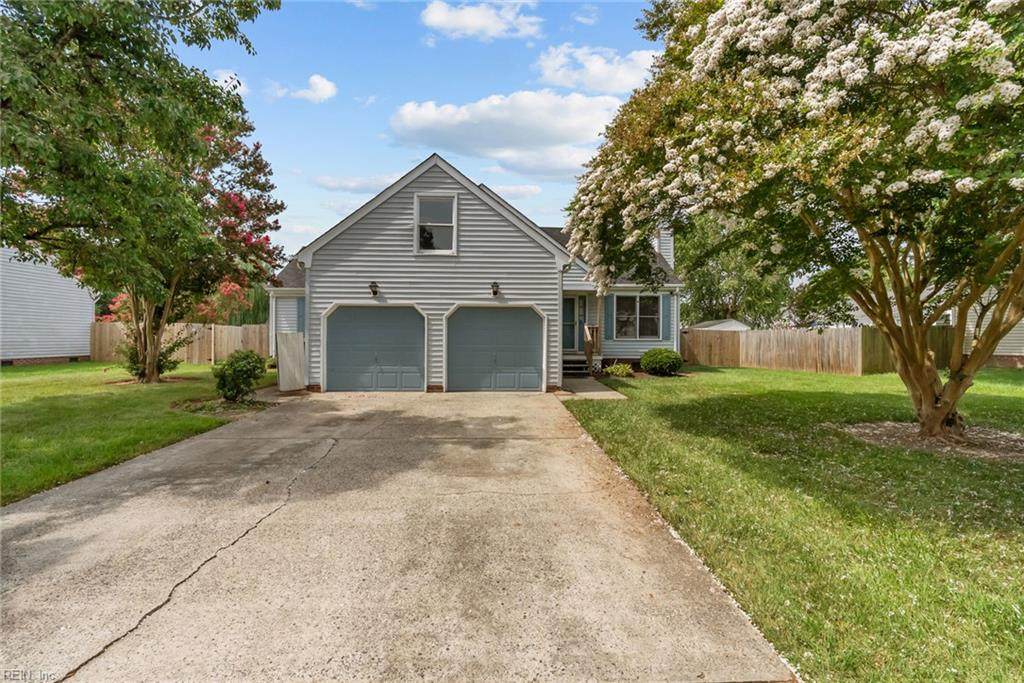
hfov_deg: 96.7
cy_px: 342
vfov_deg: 73.8
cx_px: 512
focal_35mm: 16
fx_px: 455
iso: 1000
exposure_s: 1/2500
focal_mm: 16
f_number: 7.1
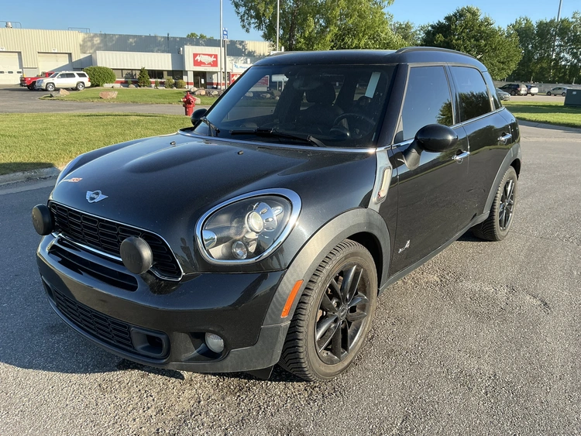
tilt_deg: -13.8
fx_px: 470
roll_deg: -0.7
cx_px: 290
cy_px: 218
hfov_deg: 63.4
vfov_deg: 49.8
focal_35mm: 28
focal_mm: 3
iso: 25
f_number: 1.8
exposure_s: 1/504
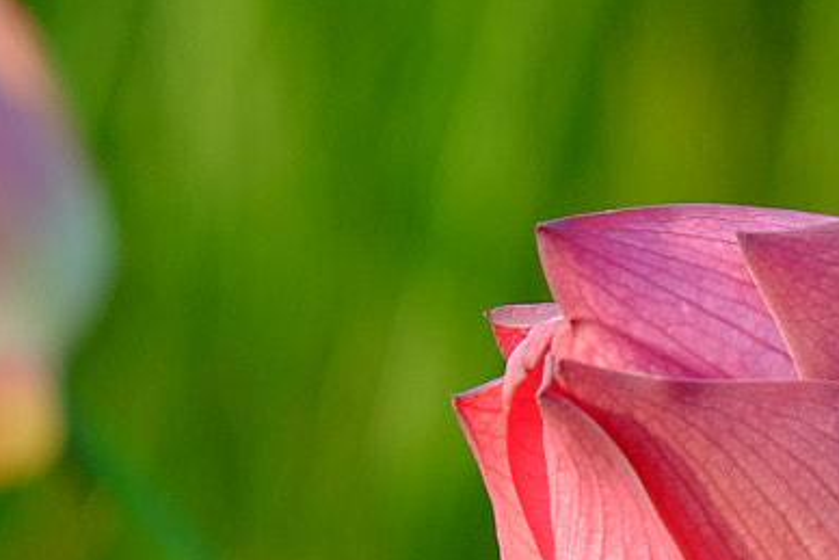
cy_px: 452
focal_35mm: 342
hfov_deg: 6.0
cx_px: 1031
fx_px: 7973
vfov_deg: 4.0
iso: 250
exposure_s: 1/500
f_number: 4
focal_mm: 55
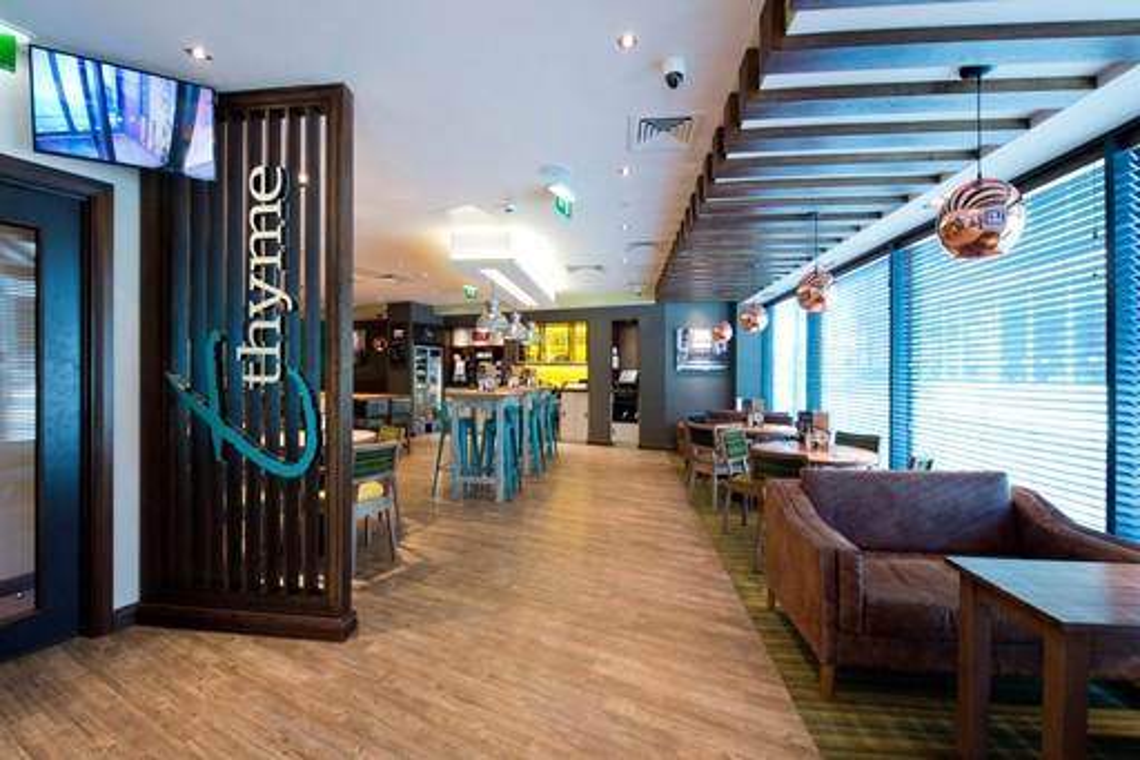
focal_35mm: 14
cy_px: 380
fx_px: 443
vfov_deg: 81.2
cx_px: 570
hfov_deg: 104.3
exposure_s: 1/2
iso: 500
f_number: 16
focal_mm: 14
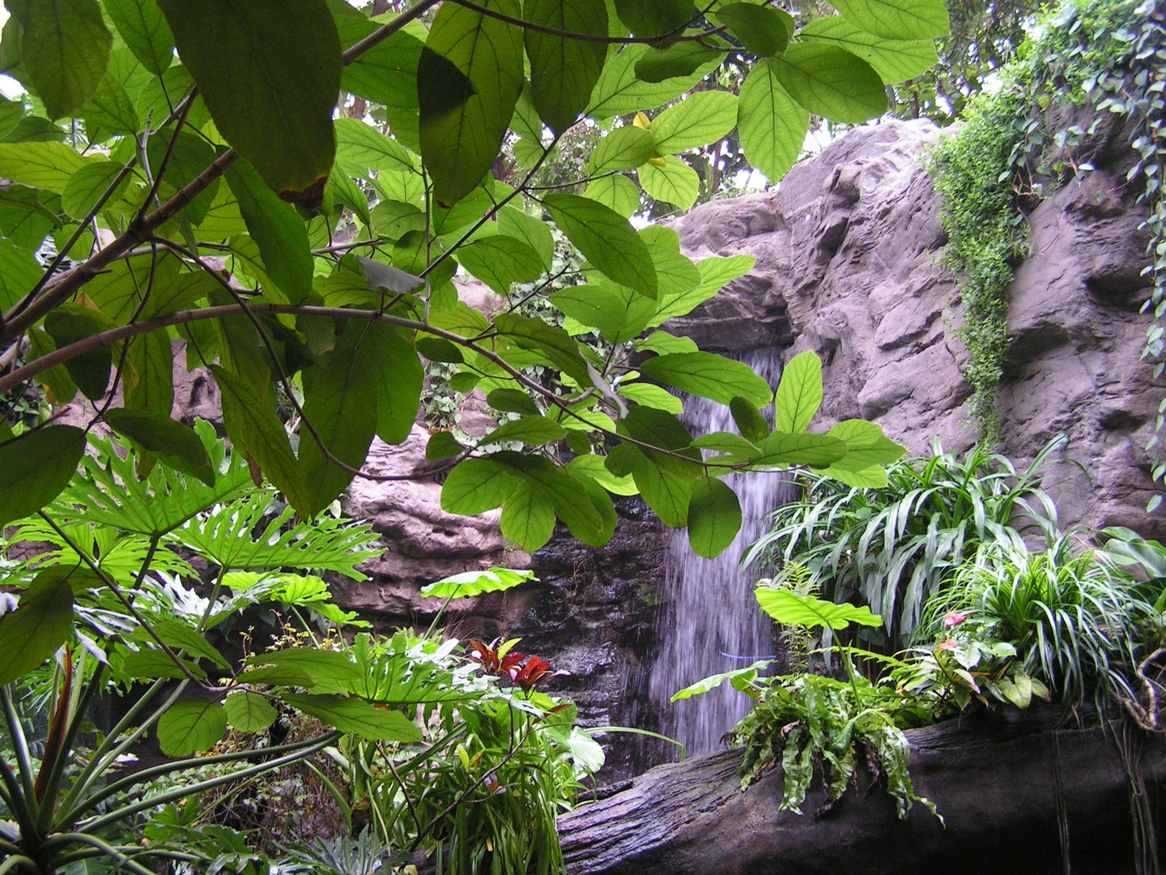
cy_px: 438
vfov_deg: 37.7
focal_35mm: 38
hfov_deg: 49.0
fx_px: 1280
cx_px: 583
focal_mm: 6.3
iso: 100
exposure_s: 1/40
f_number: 2.8
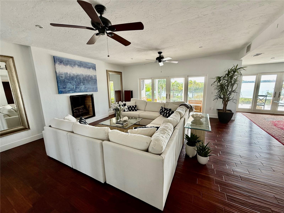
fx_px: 115
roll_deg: +1.1
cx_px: 142
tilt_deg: -10.6
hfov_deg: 102.1
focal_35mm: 14
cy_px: 106
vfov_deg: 85.7
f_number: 2.2
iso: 64
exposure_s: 1/105
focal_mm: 2.22
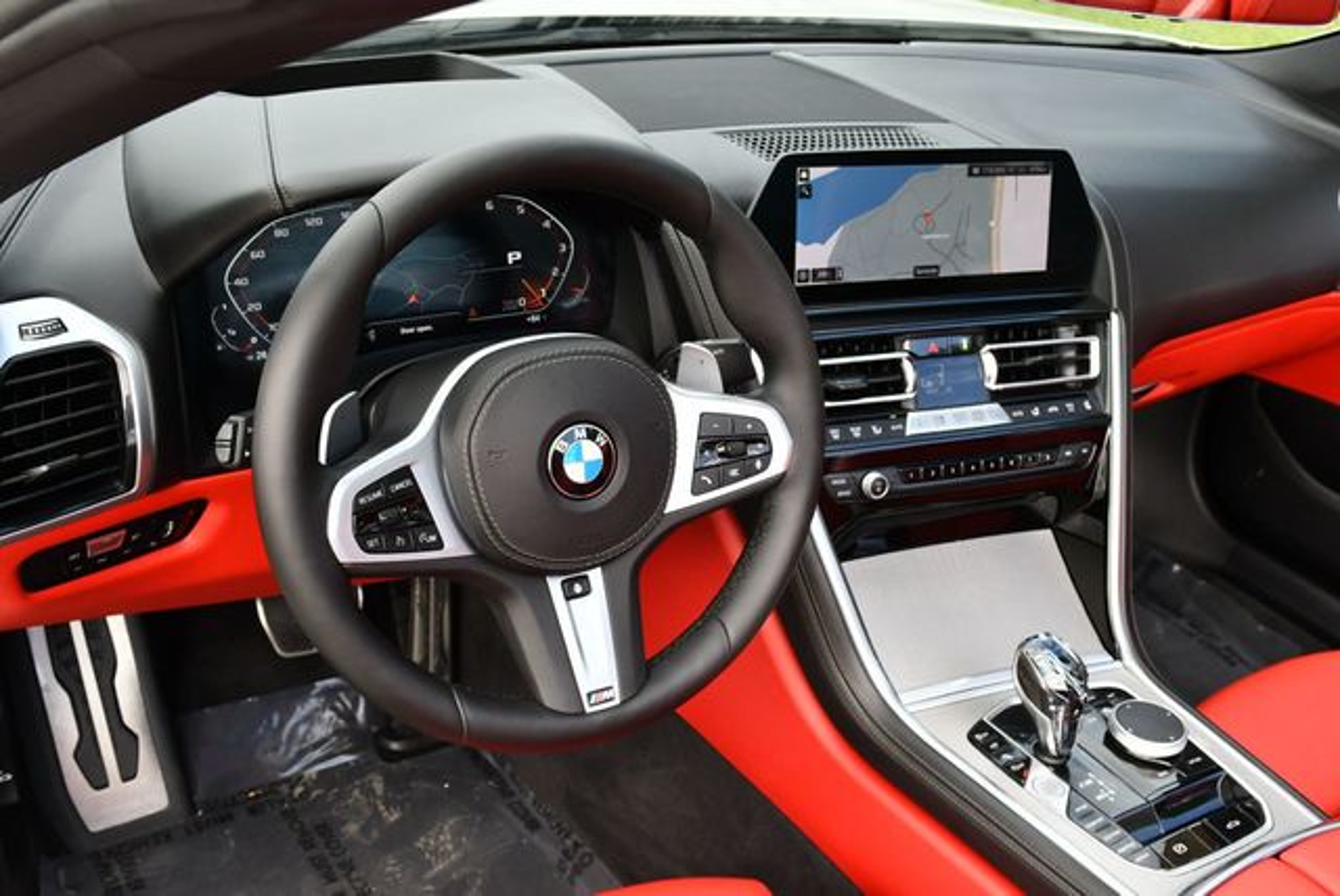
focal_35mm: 36
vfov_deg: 36.9
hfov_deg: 53.1
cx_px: 670
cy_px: 448
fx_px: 1341
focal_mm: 18
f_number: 5
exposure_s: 1/250
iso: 400
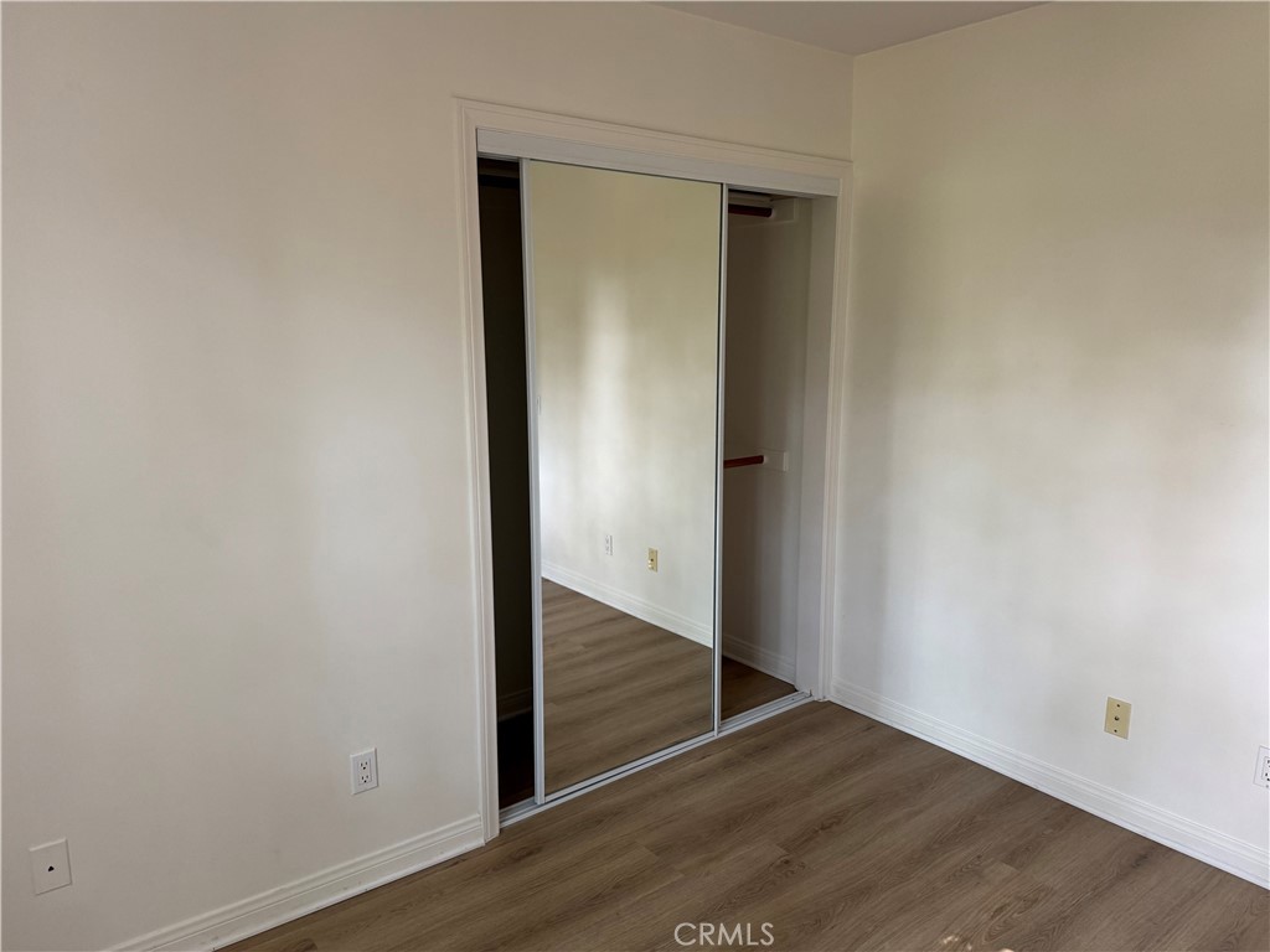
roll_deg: +0.6
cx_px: 635
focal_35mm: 24
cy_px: 476
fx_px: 881
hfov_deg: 71.6
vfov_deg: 56.8
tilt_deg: -11.3
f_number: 1.78
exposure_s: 1/60
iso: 200
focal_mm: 6.76
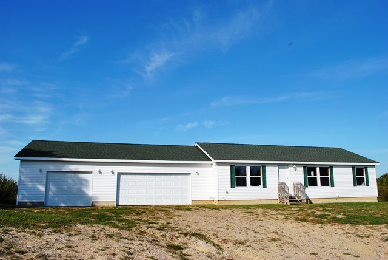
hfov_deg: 67.3
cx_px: 194
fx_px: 291
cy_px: 130
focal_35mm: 27
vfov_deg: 48.0
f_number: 9
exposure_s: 1/320
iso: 100
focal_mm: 18
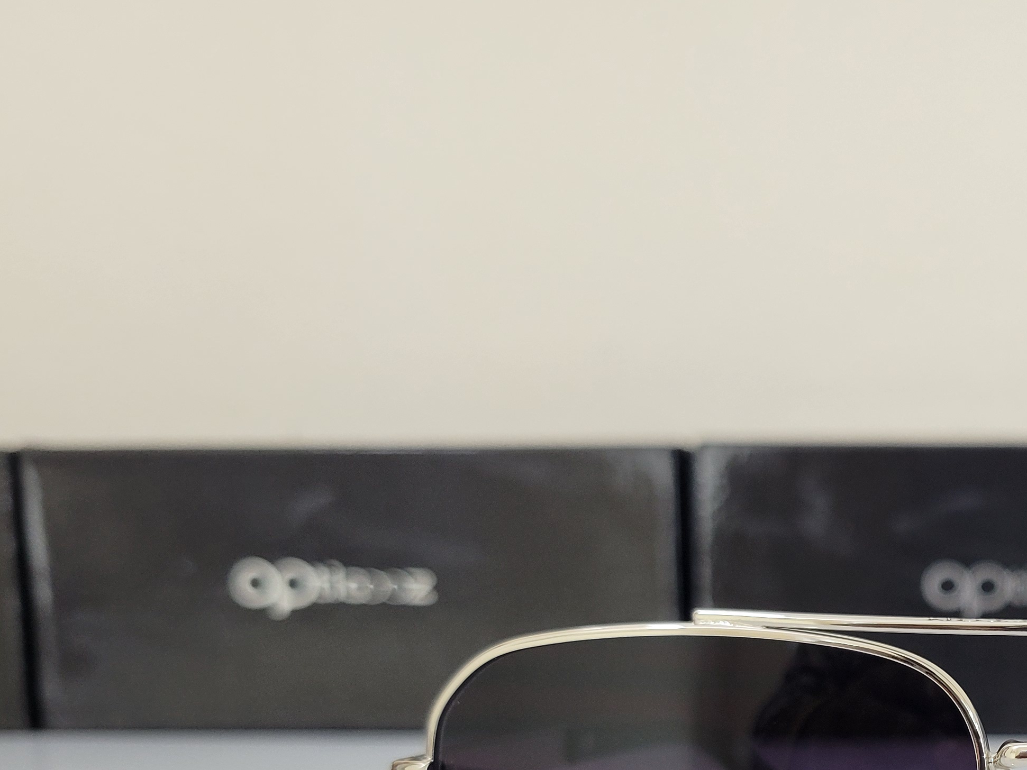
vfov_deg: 25.6
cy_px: 785
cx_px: 1007
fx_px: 1602
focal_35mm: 54
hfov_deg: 32.9
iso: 160
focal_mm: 5.4
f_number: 1.8
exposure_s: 1/100
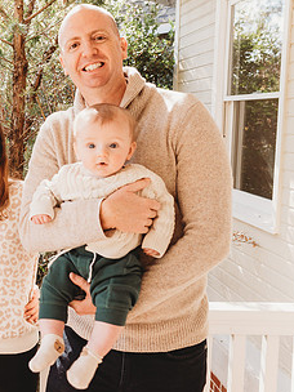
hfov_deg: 29.7
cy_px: 175
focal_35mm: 44
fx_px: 498
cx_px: -26
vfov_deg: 42.9
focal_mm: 24
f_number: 4.5
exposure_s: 1/200
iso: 400
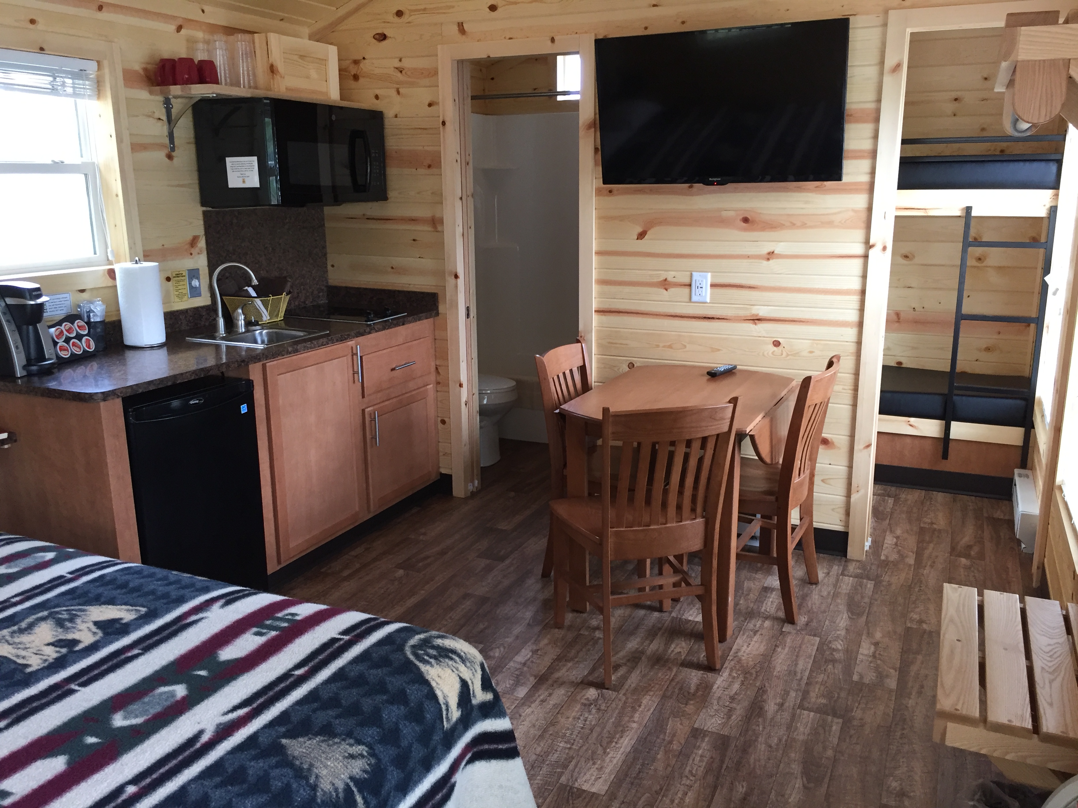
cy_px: 404
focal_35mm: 29
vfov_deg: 48.2
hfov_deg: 61.7
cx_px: 539
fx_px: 903
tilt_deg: -12.7
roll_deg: +1.1
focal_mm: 4.15
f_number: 2.2
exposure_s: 1/30
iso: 50
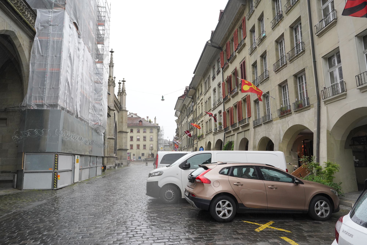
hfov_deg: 73.7
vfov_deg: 53.1
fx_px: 245
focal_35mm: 24
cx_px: 184
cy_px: 122
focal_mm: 24
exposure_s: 1/100
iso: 800
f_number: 11
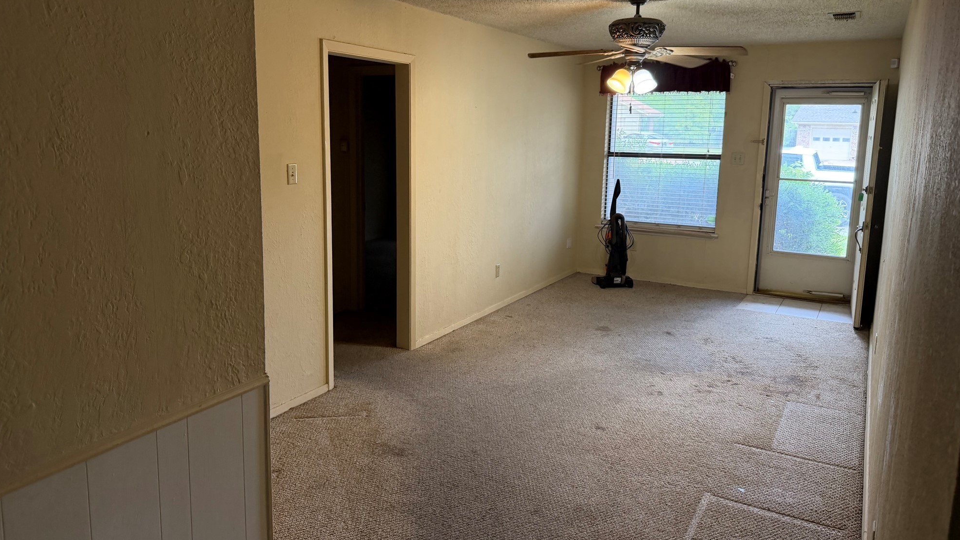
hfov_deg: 69.8
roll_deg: -1.5
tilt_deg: -8.6
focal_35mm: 27
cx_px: 467
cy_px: 227
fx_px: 687
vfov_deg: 42.8
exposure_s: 1/102
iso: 200
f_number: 1.78
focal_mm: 6.76
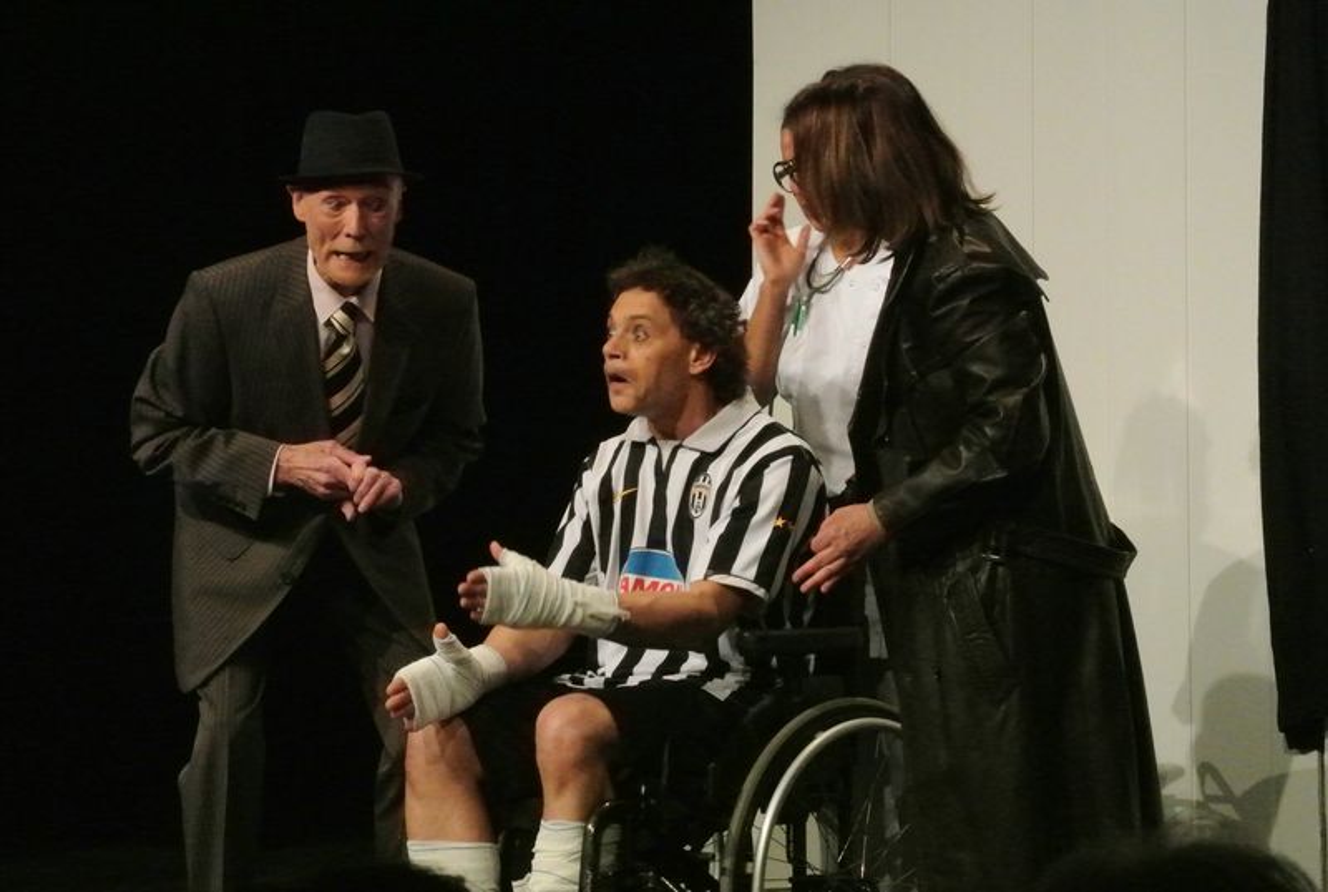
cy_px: 446
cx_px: 664
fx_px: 4547
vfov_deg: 11.2
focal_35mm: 123
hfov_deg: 16.6
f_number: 14
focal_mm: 45.9
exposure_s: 1/60
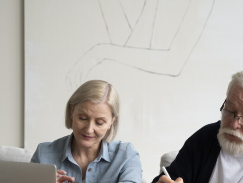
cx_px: 119
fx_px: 786
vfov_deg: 13.2
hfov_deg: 17.6
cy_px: 130
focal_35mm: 112
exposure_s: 1/500
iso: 640
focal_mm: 60
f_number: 2.8
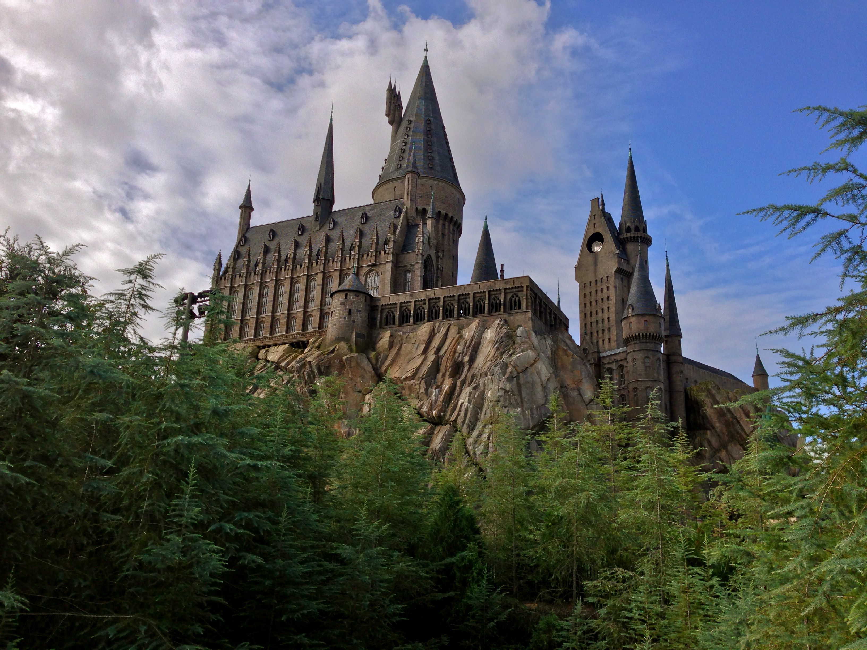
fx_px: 827
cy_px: 325
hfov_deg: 55.4
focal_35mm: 33
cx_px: 434
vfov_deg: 42.9
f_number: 2.4
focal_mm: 4.13
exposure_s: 1/1063
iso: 50
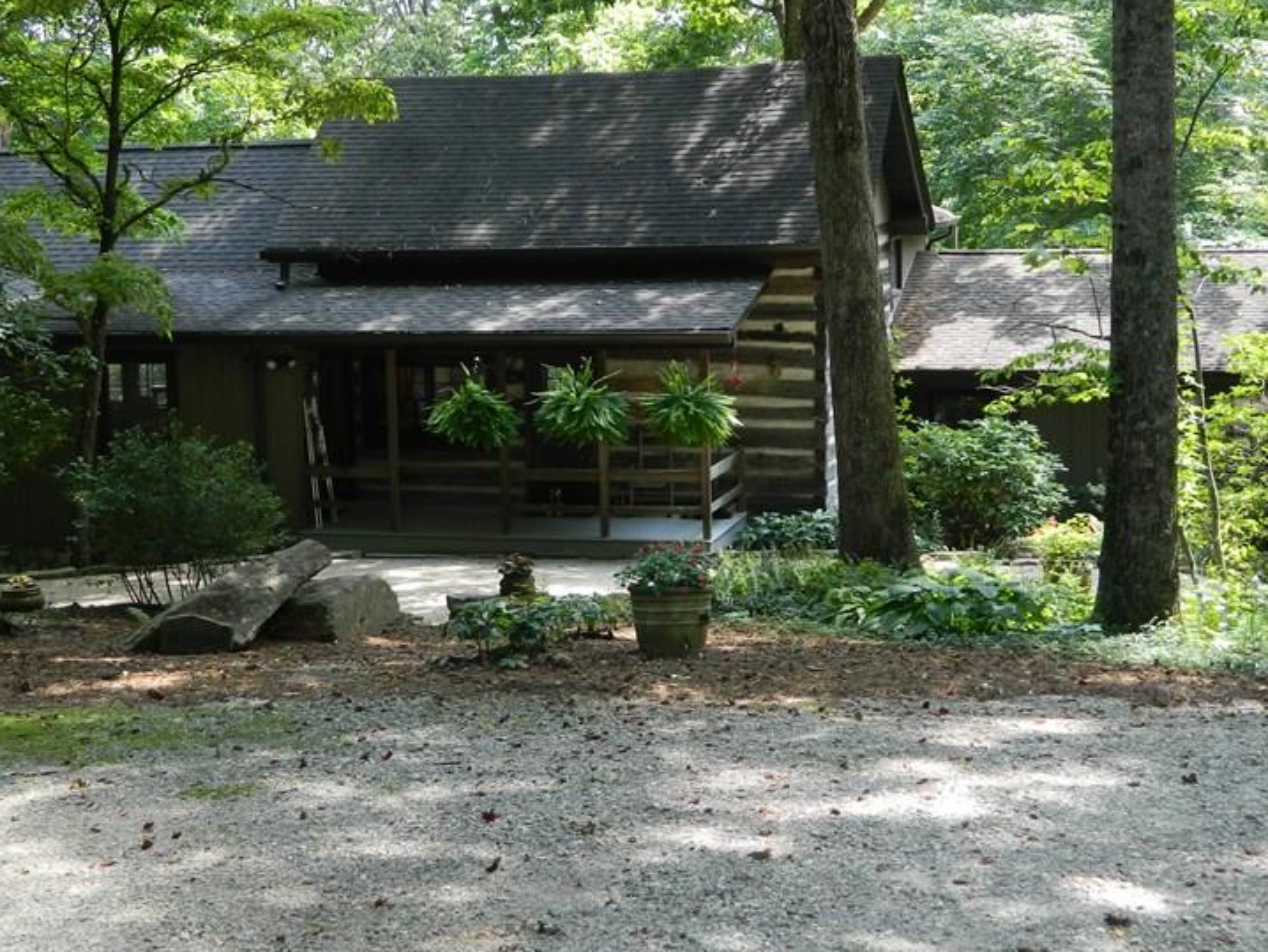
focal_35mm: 67
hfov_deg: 28.9
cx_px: 535
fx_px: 2455
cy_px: 376
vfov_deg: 21.9
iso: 80
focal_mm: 8.4
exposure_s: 1/50
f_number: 3.6
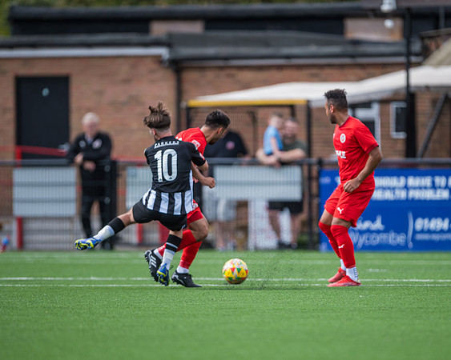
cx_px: 258
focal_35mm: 539
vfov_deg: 2.9
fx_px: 7187
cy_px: 215
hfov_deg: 3.6
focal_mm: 400
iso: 400
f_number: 2.8
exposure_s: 1/2000
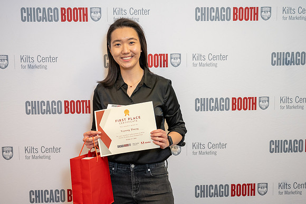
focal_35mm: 43
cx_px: 153
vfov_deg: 31.2
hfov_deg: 45.5
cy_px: 102
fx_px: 365
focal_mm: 43
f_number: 4
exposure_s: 1/100
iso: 1600
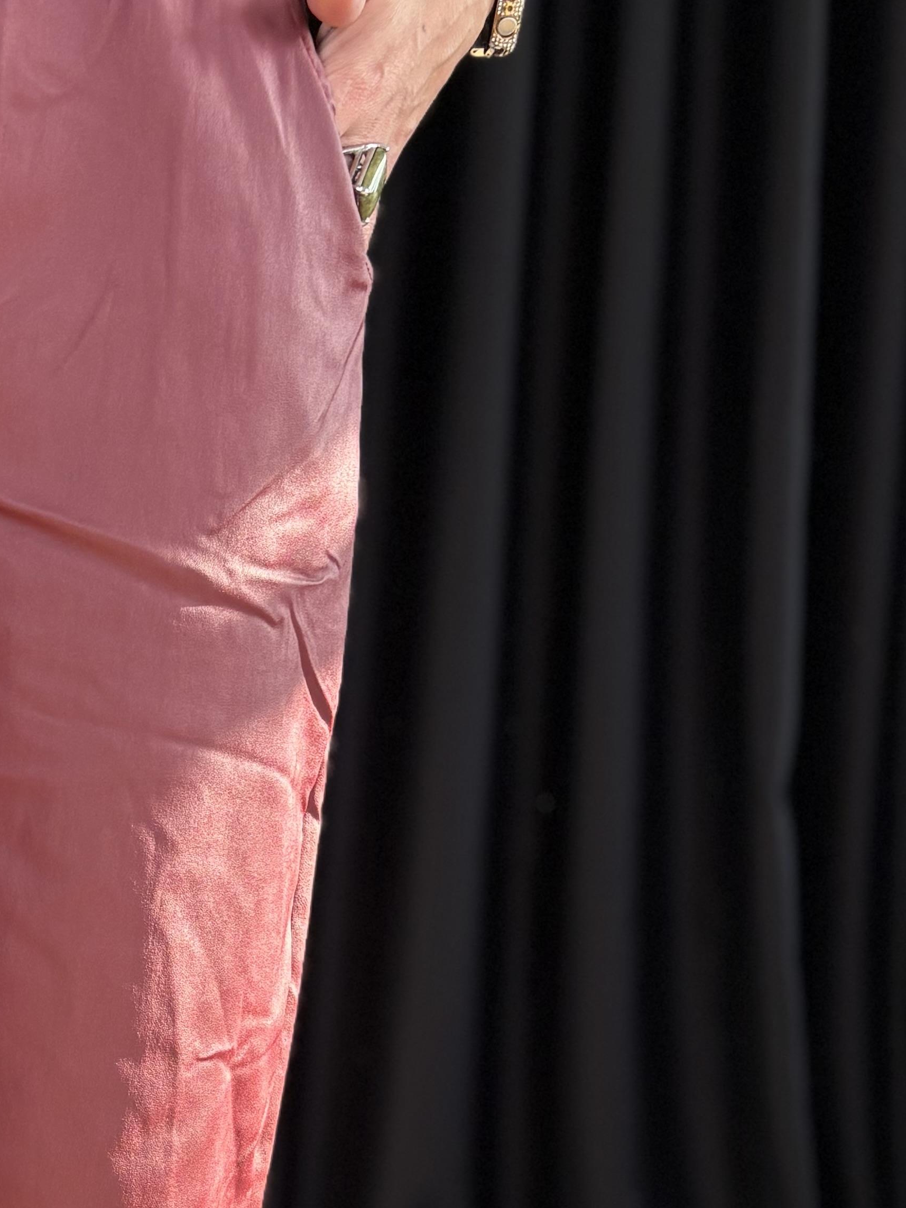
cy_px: 1146
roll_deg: -1.7
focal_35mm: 65
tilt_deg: -9.1
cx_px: -159
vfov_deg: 28.4
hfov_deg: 21.1
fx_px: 2268
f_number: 1.6
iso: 125
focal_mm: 5.96
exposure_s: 1/121
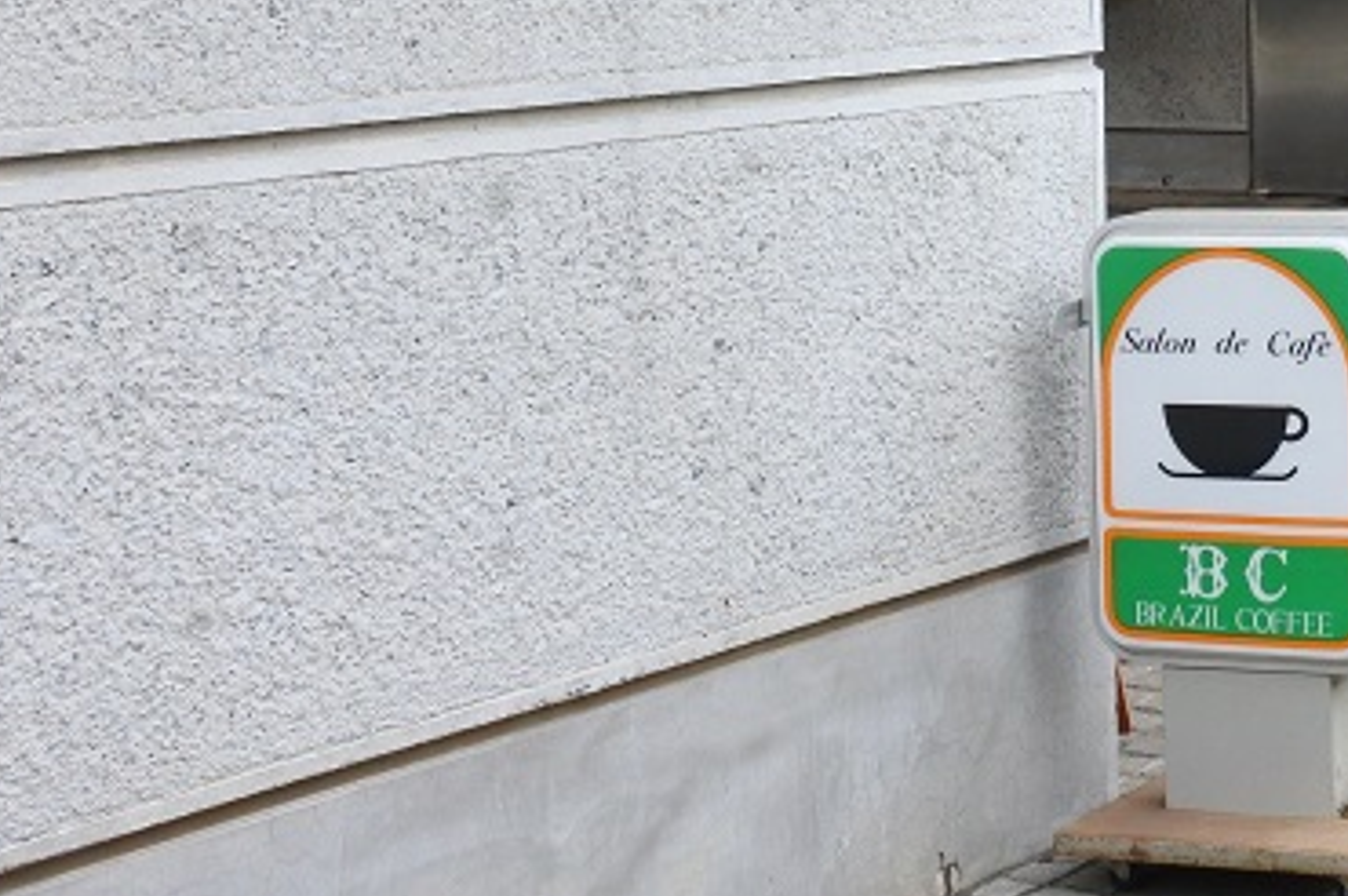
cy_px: -280
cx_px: 1476
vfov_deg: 14.2
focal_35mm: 92
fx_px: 3442
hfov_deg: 21.1
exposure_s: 1/1000
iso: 800
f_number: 4.5
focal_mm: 12.6
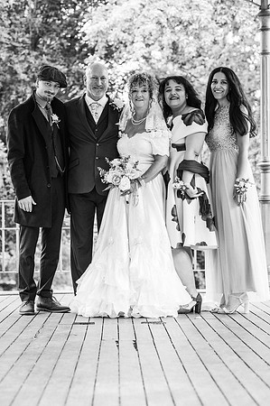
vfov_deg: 23.9
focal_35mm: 85
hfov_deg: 16.0
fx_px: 958
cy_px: 203
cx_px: 135
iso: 110
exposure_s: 1/200
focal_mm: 85
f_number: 4
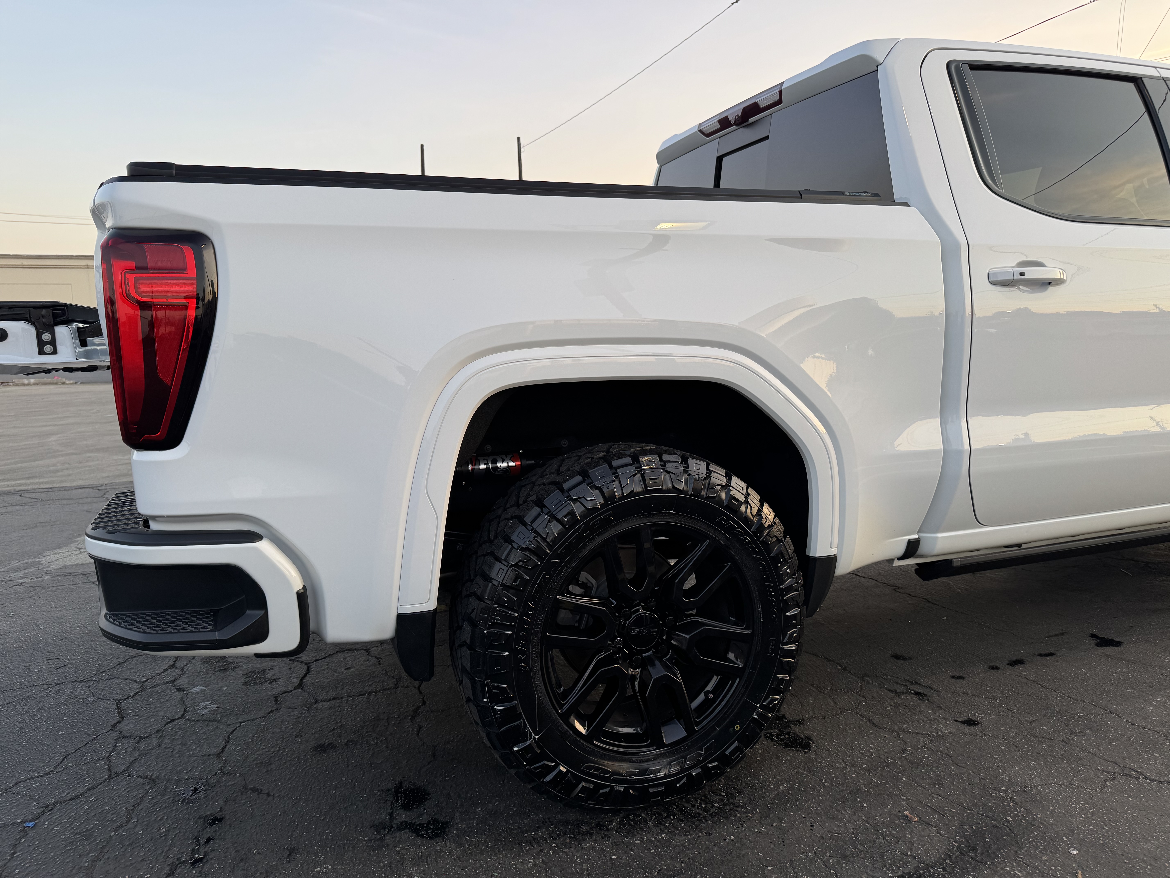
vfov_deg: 56.8
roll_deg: -0.3
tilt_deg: -8.7
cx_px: 585
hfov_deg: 71.6
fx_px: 811
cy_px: 439
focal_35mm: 24
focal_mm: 6.76
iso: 64
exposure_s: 1/120
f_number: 1.78
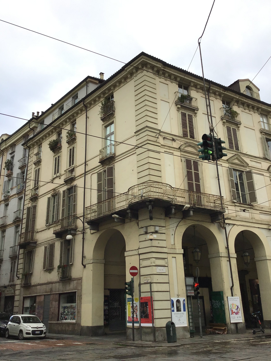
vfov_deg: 58.4
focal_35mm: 31
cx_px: 136
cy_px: 180
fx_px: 324
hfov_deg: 45.4
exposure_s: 1/136
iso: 25
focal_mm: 3.3
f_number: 2.4
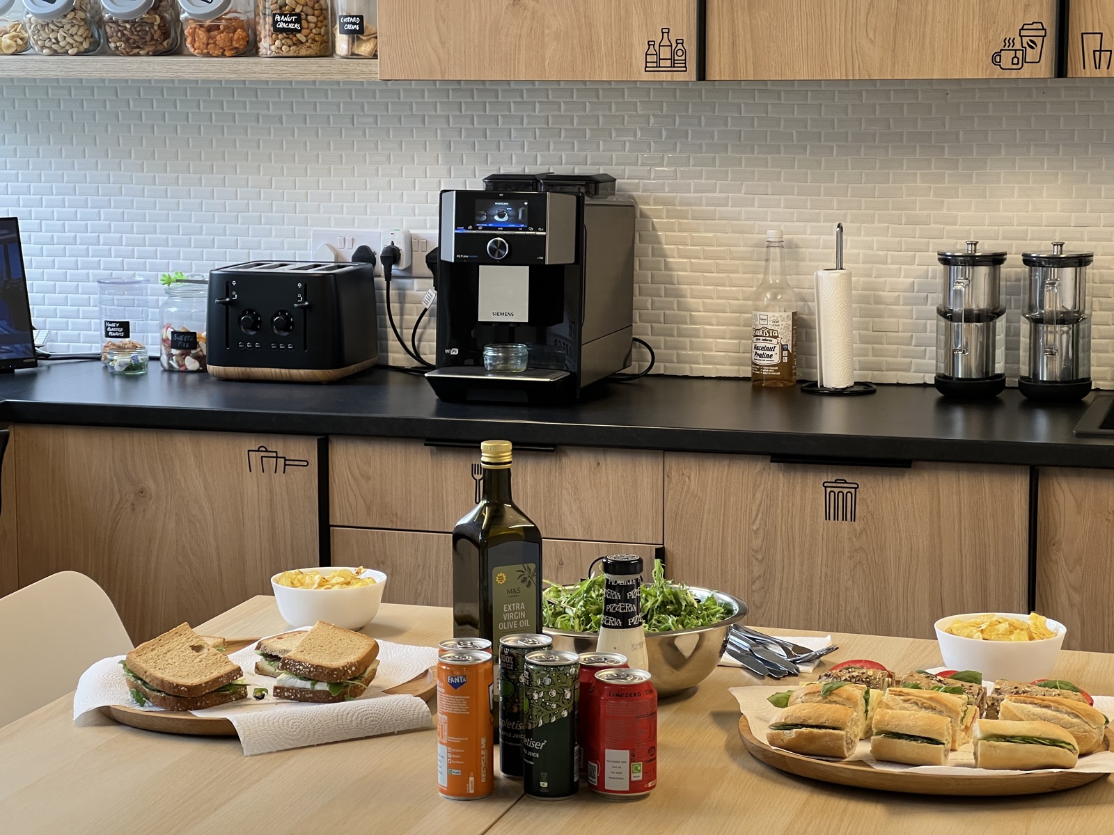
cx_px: 557
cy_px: 418
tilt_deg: -8.5
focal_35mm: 77
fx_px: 2478
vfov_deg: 19.1
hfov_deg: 25.3
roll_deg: +0.0
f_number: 2.8
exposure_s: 1/100
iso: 200
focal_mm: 9
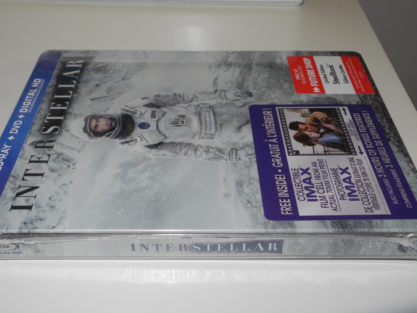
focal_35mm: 45
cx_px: 208
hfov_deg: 42.1
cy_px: 156
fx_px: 542
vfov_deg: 32.2
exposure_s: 1/32
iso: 200
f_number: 6.3
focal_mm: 9.7
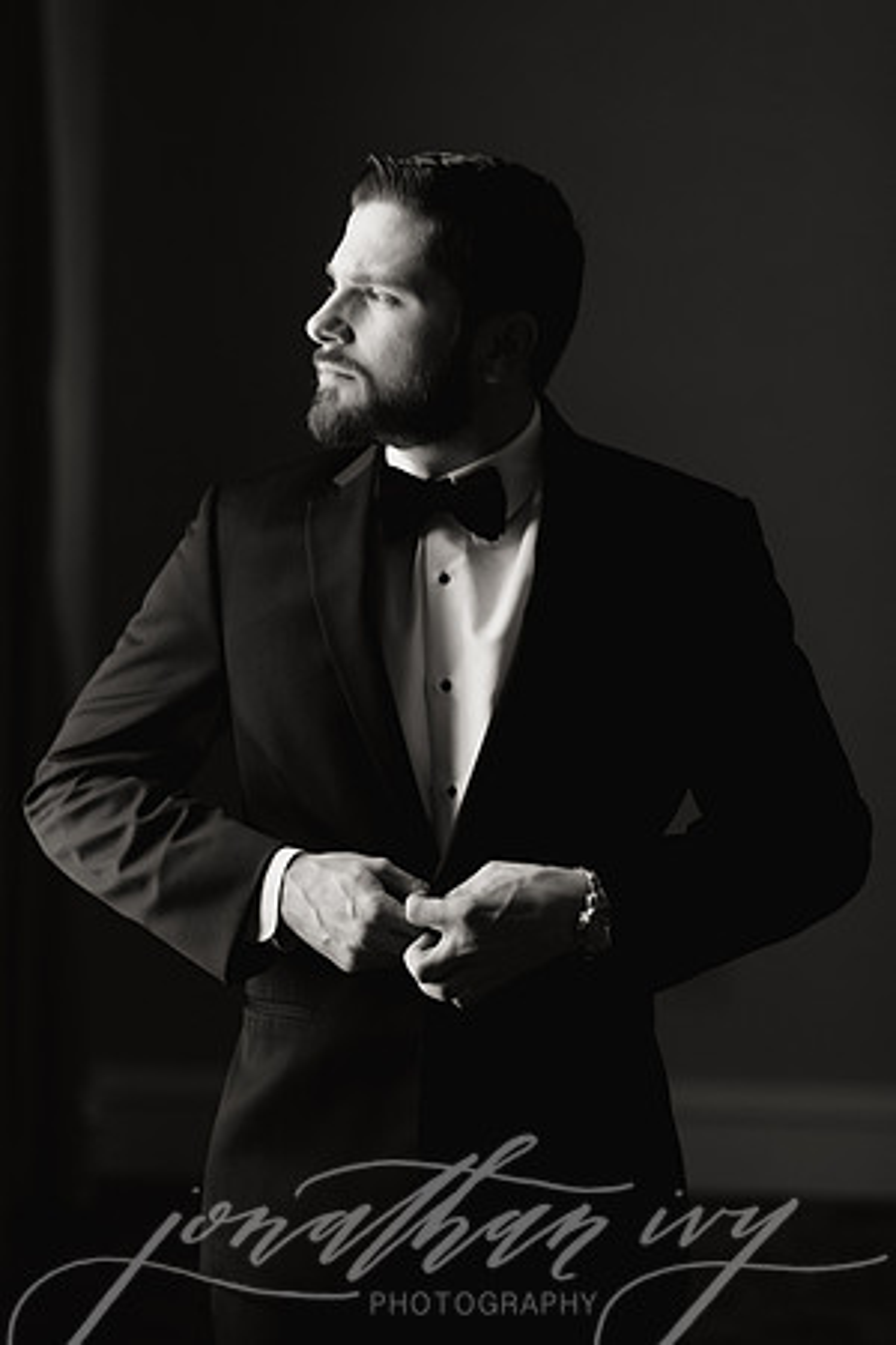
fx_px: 3173
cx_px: 448
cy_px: 672
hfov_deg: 16.1
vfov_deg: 23.9
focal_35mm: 85
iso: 800
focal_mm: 85
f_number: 2.2
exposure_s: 1/160
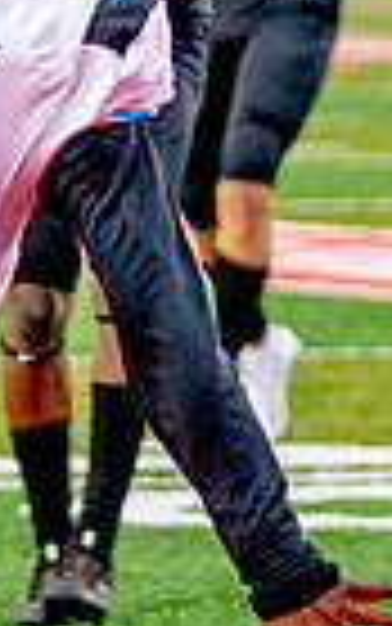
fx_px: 11748
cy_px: 170
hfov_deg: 1.9
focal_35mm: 688
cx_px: -8
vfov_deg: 3.1
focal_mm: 95
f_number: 2.8
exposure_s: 1/1000
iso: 500
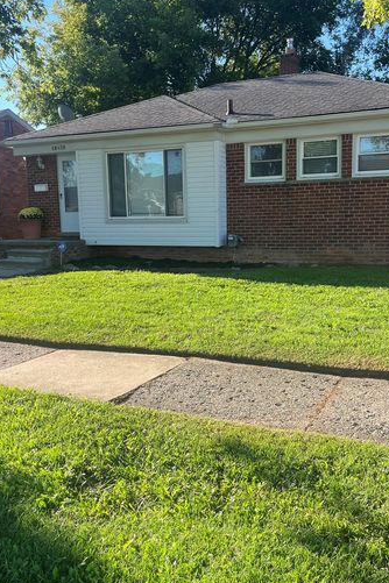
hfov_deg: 36.8
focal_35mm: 36
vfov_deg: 53.1
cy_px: 307
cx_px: 211
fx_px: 583
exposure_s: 1/898
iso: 50
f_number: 1.6
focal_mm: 5.1
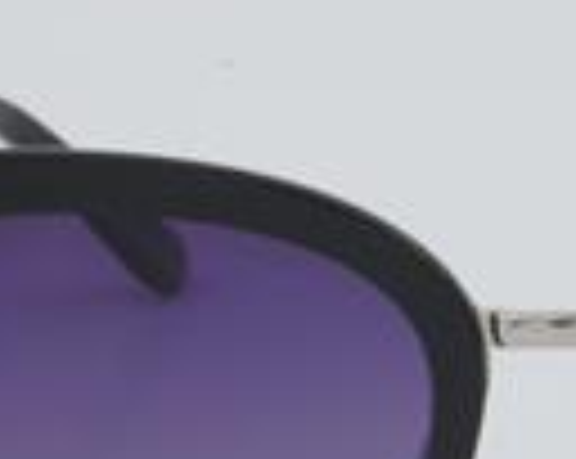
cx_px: 558
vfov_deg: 7.0
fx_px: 3745
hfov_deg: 8.8
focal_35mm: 220
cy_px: 400
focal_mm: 50
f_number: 32
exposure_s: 1/3
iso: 100
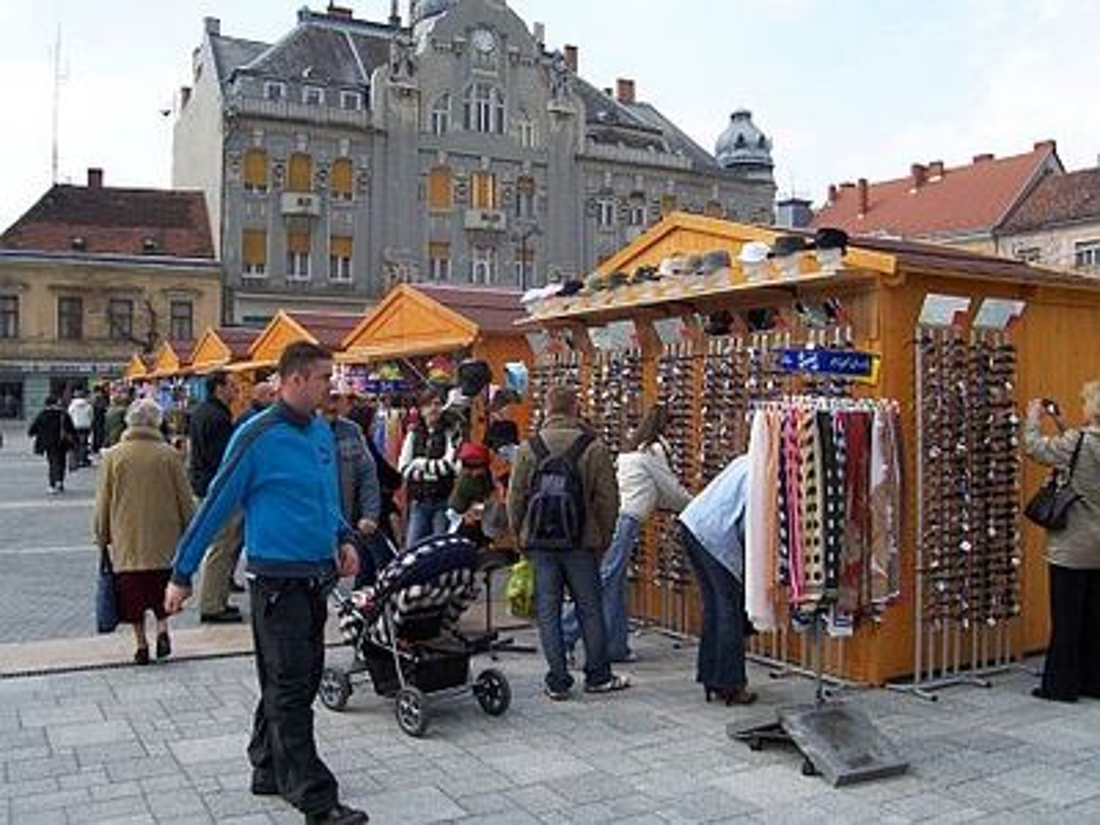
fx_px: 1080
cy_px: 412
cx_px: 550
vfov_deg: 41.8
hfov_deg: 54.0
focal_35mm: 34
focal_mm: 5.6
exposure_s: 1/250
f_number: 5.6
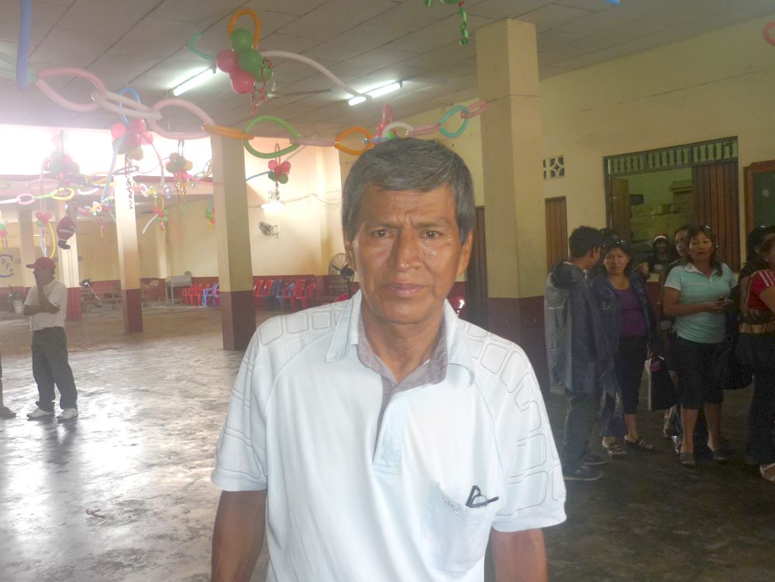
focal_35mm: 33
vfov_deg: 42.9
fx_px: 739
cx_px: 388
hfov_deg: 55.4
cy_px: 291
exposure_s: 1/30
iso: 100
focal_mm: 5.5
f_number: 2.8
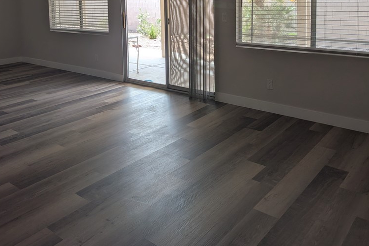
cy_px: 32
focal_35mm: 34
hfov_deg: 55.8
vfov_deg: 36.8
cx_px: 183
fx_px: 348
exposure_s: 1/146
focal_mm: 6.81
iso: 44
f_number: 1.85
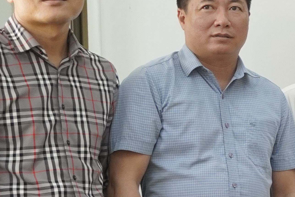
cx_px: 611
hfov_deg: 9.7
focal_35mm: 196
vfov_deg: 7.0
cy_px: 194
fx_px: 1606
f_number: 4.5
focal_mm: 28
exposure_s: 1/160
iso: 1000
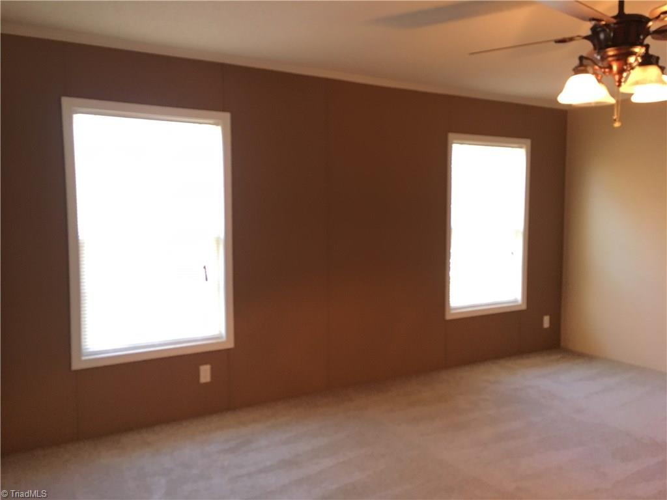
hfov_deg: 61.7
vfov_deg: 48.2
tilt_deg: -5.0
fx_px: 559
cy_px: 250
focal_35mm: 29
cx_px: 334
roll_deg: +0.2
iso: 160
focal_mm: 4.15
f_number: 2.2
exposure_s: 1/30
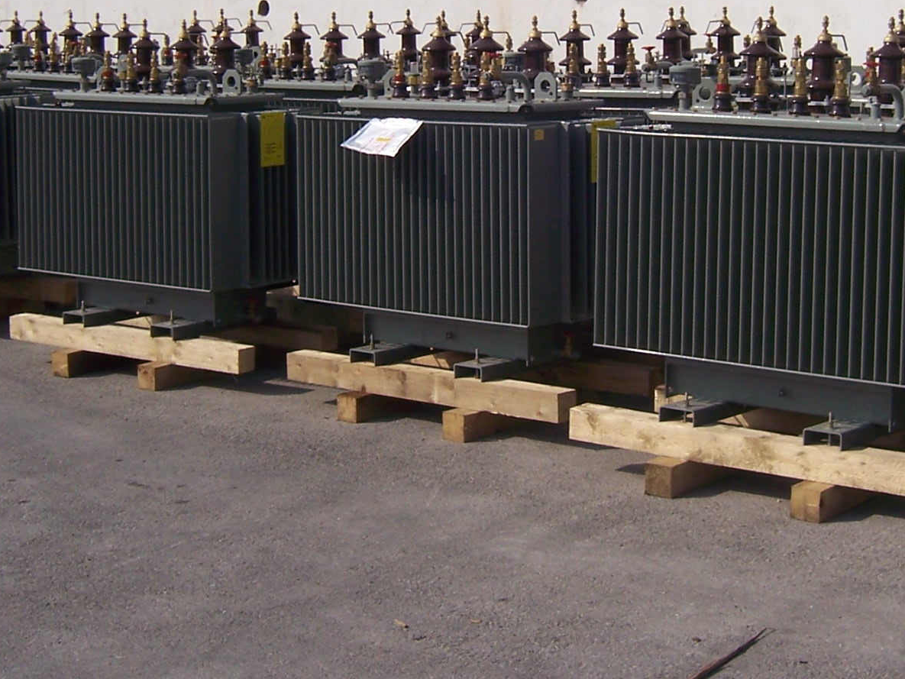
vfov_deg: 20.6
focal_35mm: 70
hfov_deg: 27.7
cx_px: 551
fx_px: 1830
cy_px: 80
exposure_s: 1/1000
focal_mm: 6.2
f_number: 4.5
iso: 80
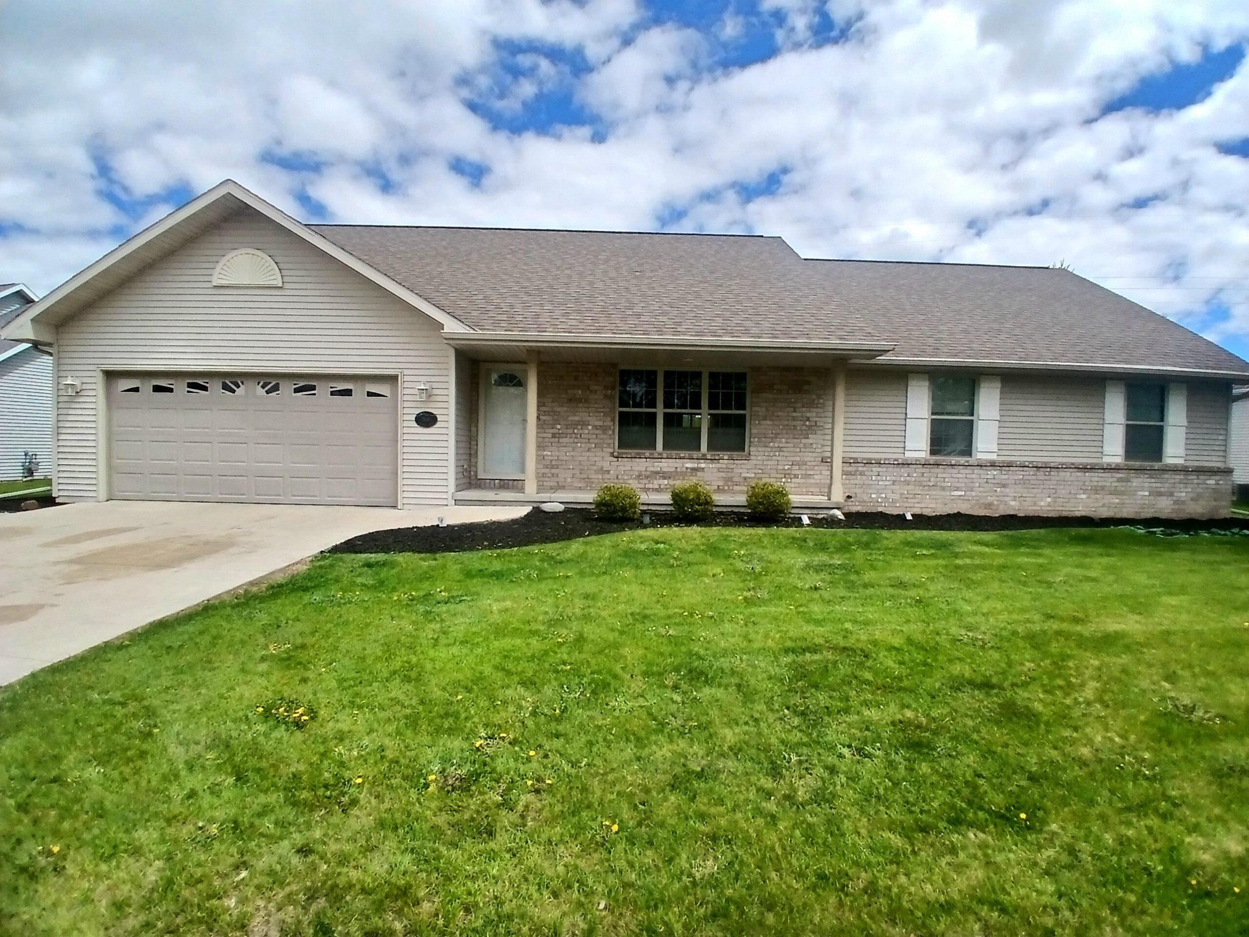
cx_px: 624
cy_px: 468
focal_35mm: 17
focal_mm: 1.4
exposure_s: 1/2000
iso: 50
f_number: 2.2
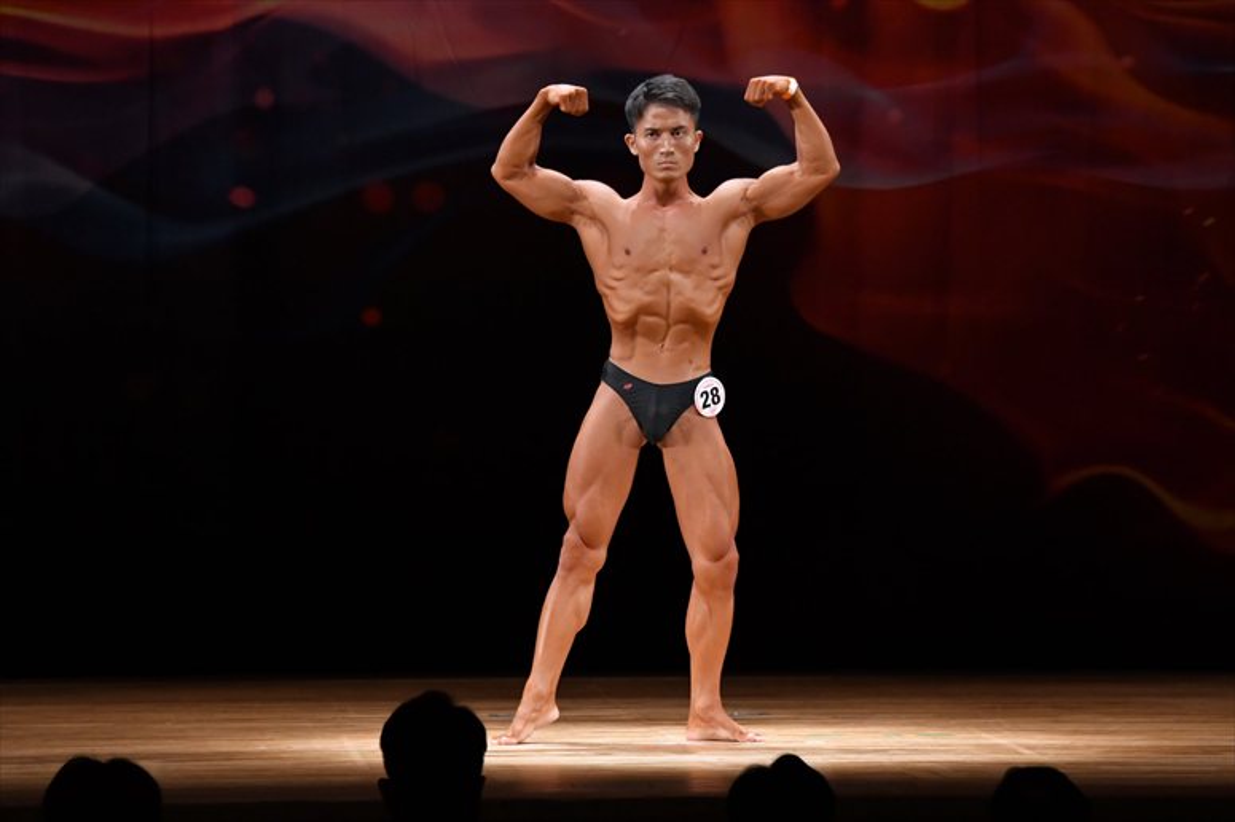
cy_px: 411
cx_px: 618
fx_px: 7715
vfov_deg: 6.1
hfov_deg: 9.2
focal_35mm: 225
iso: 3200
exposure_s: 1/400
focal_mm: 150
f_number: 5.6
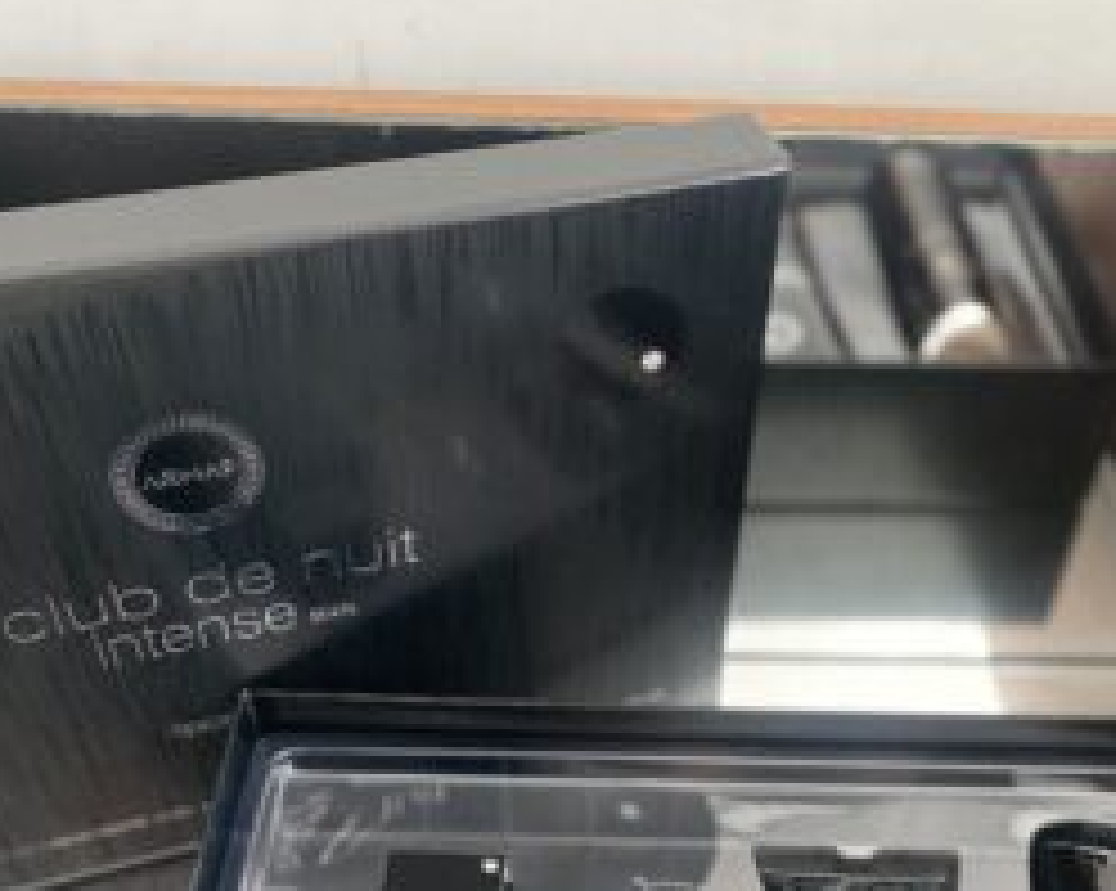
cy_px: 724
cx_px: 648
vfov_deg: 35.2
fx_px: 1353
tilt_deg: -47.9
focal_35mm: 41
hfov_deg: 44.7
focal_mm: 4.25
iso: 500
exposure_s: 1/55
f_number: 1.8
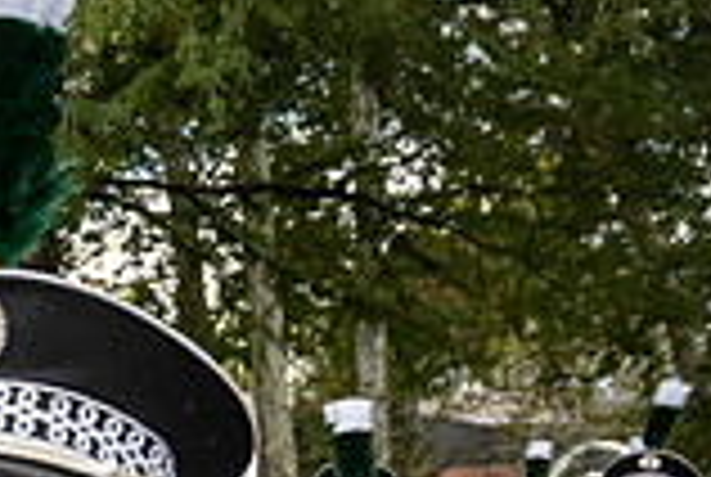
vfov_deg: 14.5
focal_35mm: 88
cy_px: 718
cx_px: -531
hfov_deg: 18.5
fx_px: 1741
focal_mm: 24
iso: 500
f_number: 4
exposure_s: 1/1000
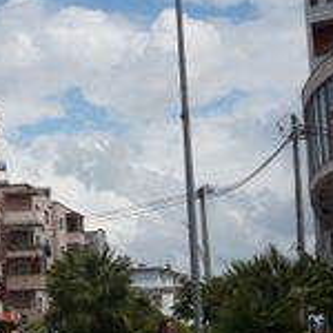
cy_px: 203
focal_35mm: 98
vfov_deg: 17.7
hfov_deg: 16.6
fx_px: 1067
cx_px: -120
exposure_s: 1/640
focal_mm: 24
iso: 100
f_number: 8
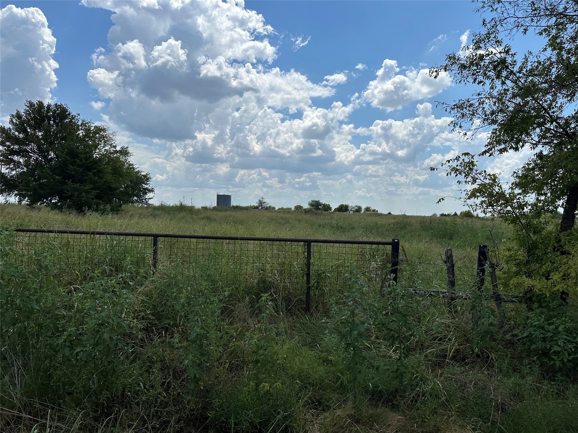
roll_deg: +0.2
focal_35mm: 24
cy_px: 216
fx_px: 401
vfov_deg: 56.8
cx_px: 289
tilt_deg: +1.6
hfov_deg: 71.6
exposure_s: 1/8929
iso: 80
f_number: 1.78
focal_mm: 6.86
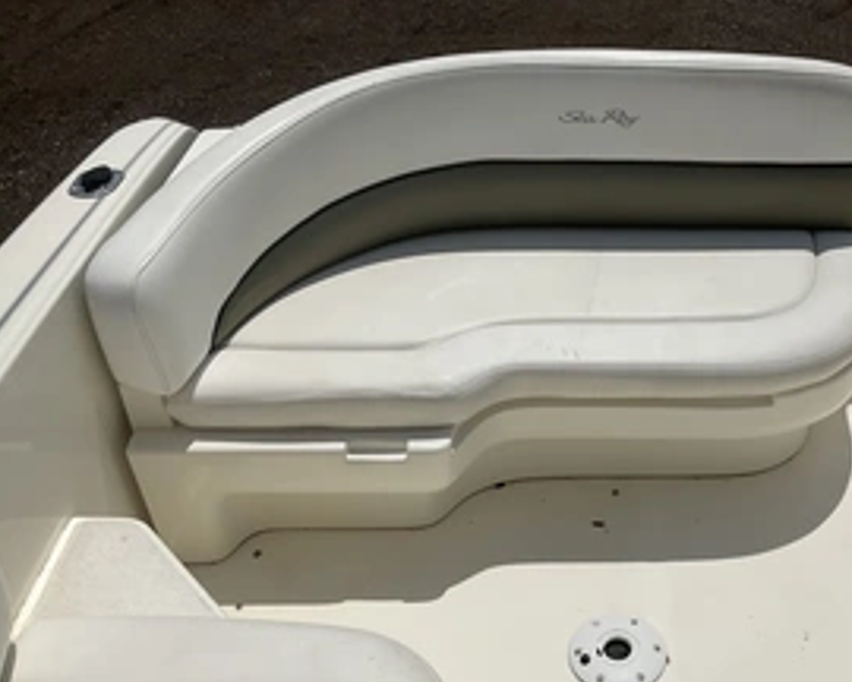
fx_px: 1059
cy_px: 369
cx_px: 590
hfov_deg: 43.0
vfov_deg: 35.7
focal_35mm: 42
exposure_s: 1/12658
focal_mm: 3
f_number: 1.8
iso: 20
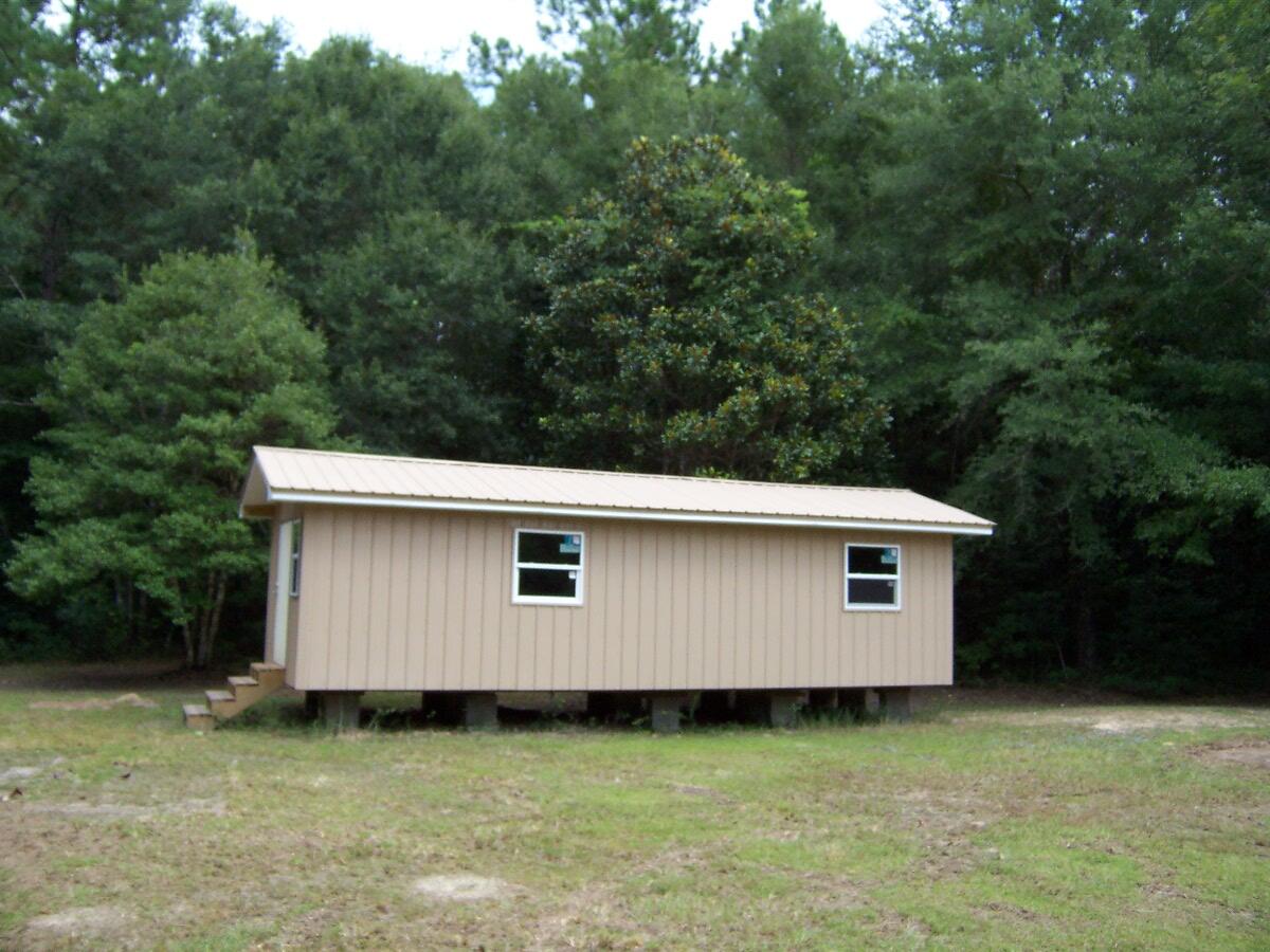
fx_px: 1211
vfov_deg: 42.9
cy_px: 476
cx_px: 635
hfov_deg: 55.4
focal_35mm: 33
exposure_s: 1/350
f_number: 3.4
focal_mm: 5.5
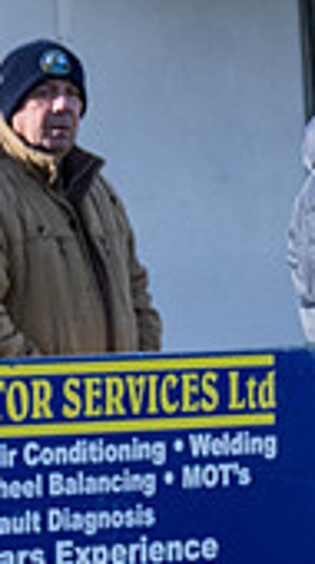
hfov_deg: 2.0
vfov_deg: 3.6
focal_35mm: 598
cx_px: 1216
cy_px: 386
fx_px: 8924
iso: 400
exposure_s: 1/1250
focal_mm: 70
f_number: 4.5
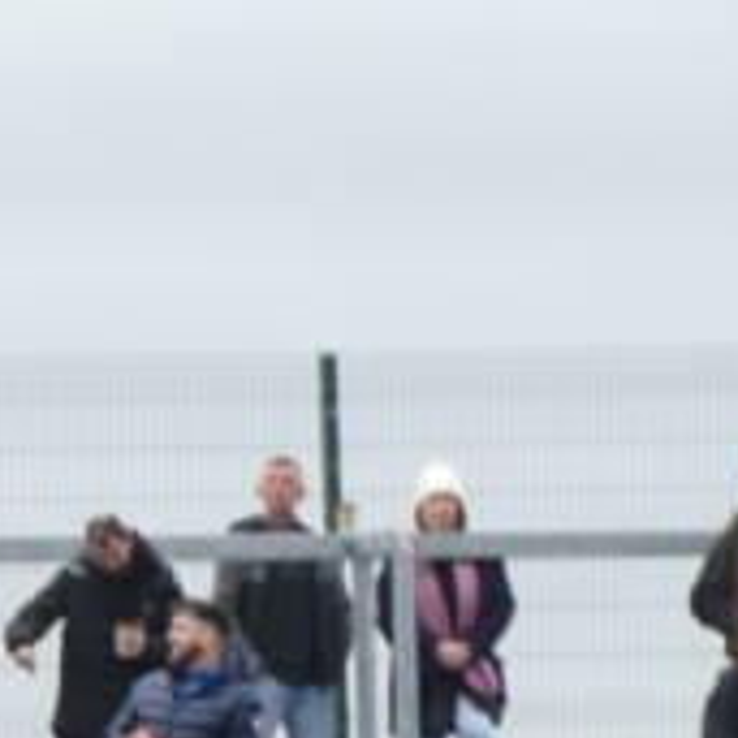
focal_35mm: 999
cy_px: 1653
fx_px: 24096
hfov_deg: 1.8
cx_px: 794
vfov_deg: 1.7
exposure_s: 1/160
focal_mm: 34
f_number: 3.2
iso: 100
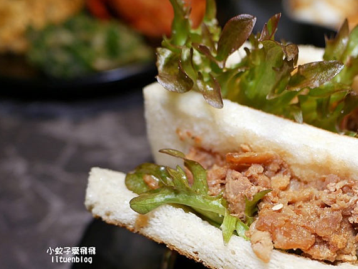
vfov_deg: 29.2
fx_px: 507
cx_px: 285
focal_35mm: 49
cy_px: 208
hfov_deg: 37.5
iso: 200
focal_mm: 14
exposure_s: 1/125
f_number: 2.5
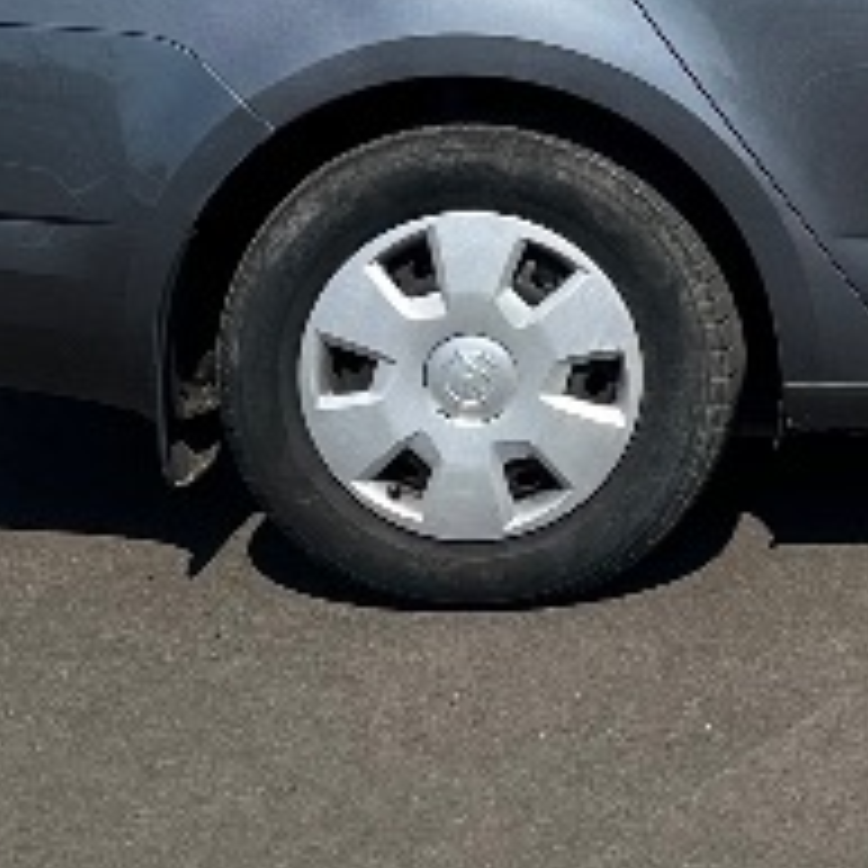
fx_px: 3461
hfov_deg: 13.3
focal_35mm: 122
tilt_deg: -9.3
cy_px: -31
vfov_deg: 14.0
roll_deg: -0.7
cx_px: 1385
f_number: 1.6
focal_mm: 5.1
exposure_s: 1/3876
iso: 50
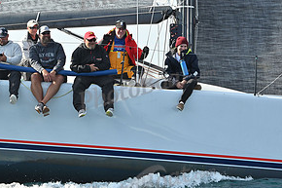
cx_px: 29
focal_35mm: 172
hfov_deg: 11.9
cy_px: 49
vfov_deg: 8.0
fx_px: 1347
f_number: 6.3
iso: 320
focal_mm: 86
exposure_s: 1/1000
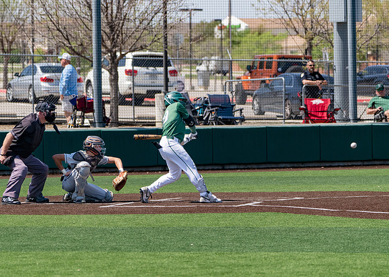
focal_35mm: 244
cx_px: 179
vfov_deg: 5.9
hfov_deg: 8.2
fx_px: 2698
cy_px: 143
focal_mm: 224
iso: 1000
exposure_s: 1/2500
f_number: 7.1
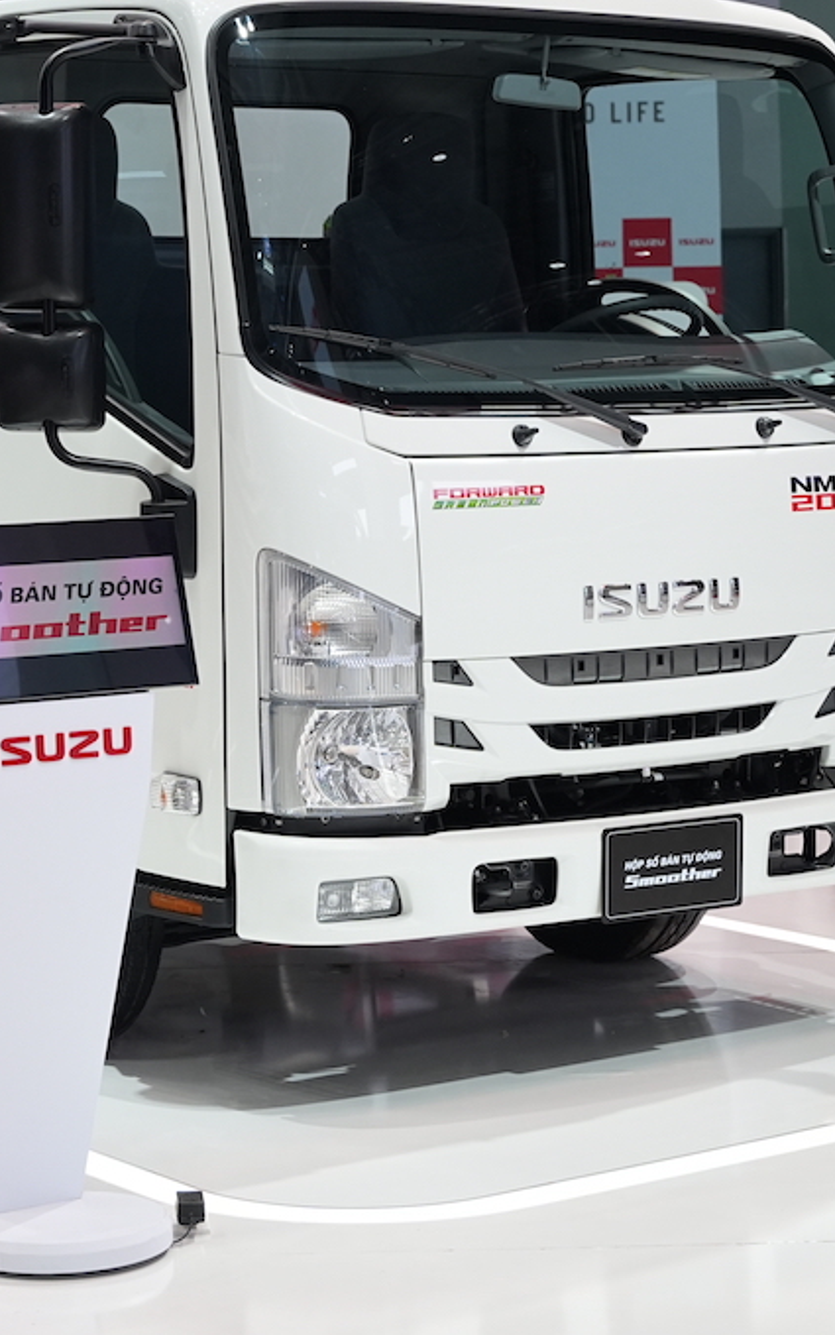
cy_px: 444
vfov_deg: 22.9
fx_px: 3273
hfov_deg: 14.5
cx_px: 261
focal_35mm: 90
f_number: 4
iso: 1000
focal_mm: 40
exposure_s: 1/160
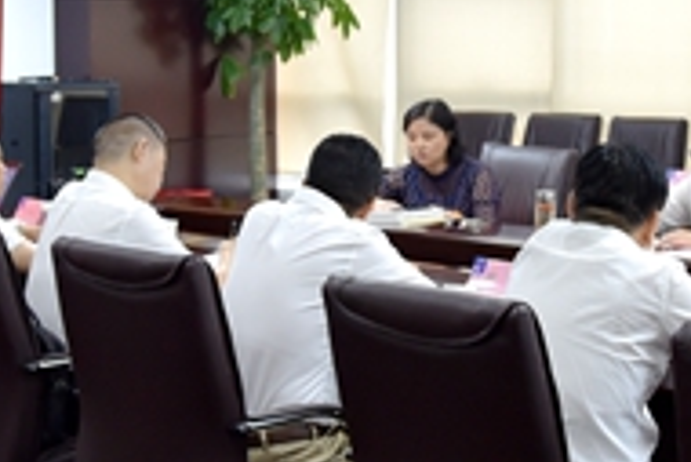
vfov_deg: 15.1
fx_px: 1748
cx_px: 389
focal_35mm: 91
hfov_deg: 22.3
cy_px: 213
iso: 1250
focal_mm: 24
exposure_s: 1/60
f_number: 4
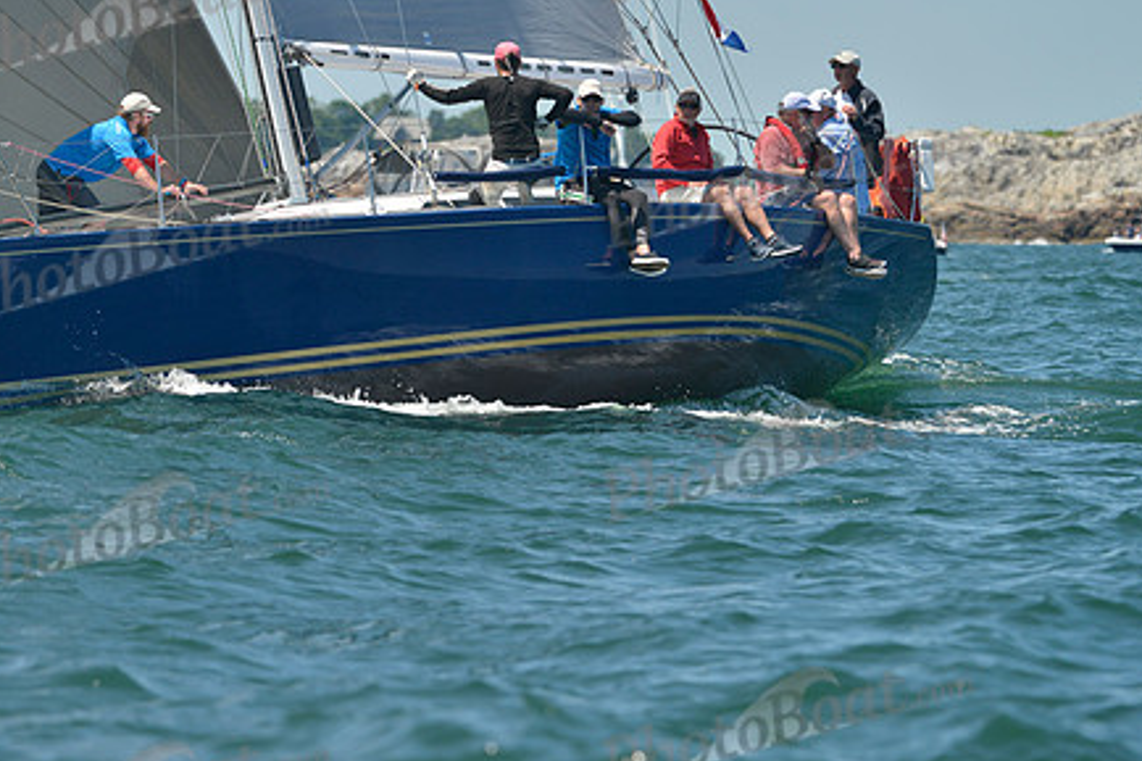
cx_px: 468
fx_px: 12303
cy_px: 354
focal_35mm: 388
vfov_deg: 3.5
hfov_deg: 5.3
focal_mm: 290
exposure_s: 1/1250
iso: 280
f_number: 6.3
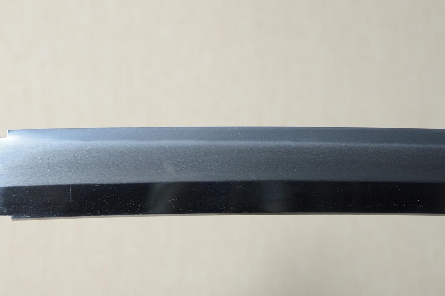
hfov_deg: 18.2
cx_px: 222
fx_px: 1389
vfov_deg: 12.2
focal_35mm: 112
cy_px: 148
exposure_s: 1/2
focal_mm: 75
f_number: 11
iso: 400
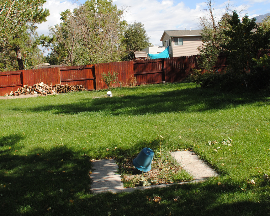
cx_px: 152
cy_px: 78
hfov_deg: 45.7
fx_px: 320
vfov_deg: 37.1
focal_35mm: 40
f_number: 8
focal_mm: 18
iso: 100
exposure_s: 1/200
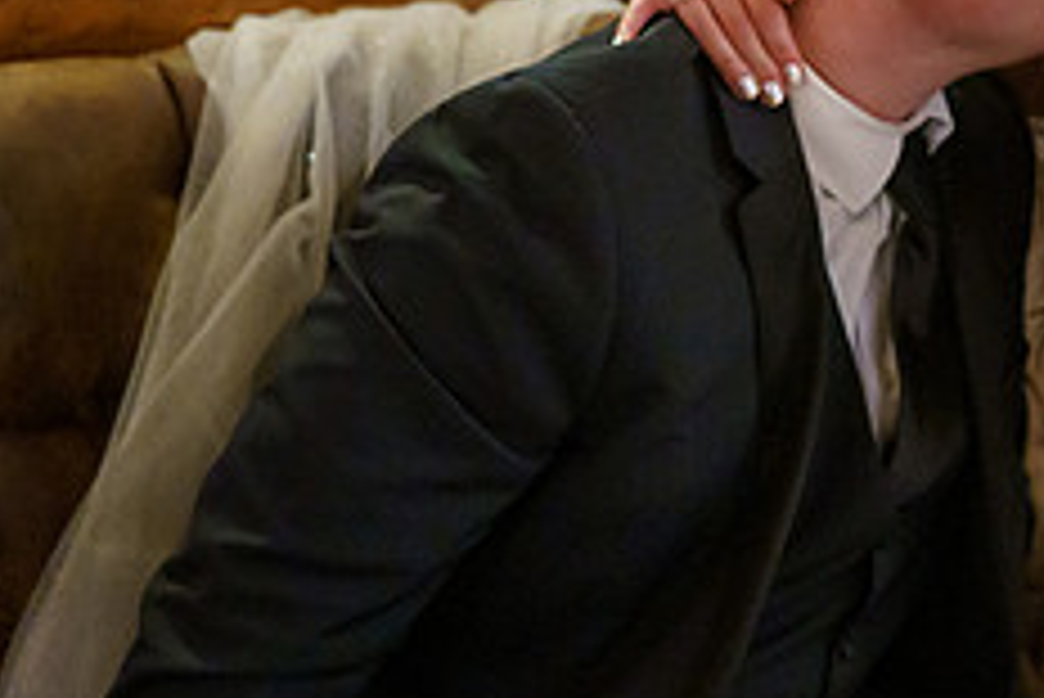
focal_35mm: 88
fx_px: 2553
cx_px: 972
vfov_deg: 15.5
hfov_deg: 22.5
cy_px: 196
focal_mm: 35
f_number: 2.2
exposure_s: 1/250
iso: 3200
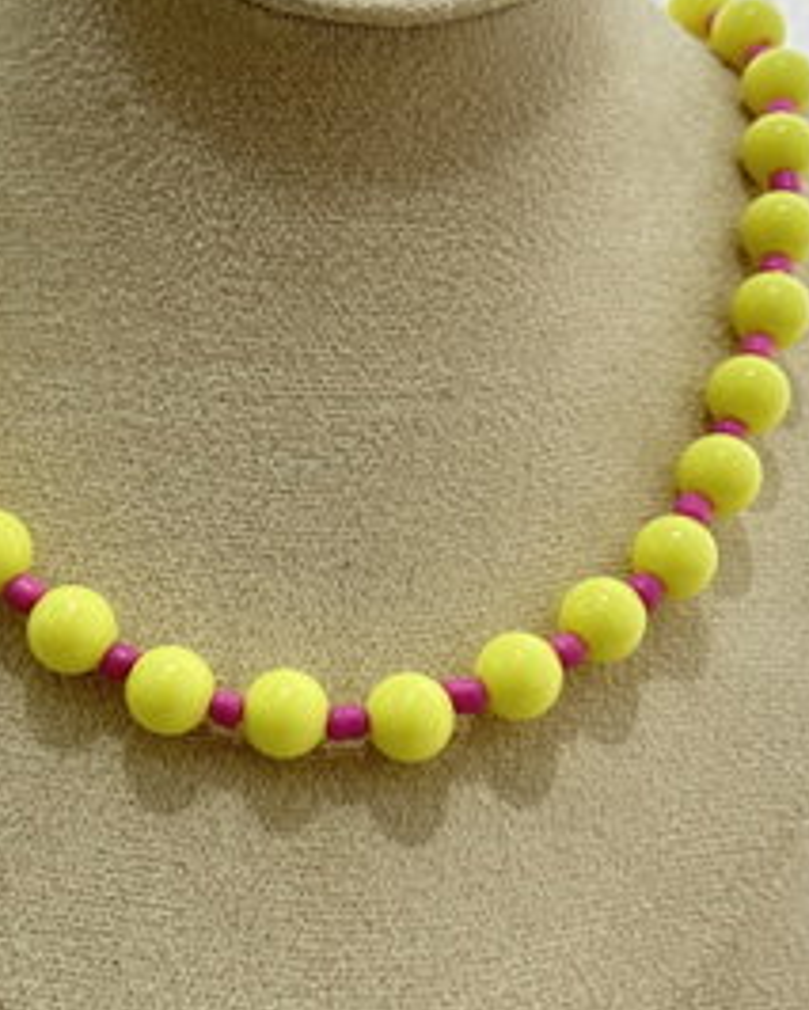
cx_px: 304
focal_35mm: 94
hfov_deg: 16.4
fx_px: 2812
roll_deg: -0.4
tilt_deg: -9.4
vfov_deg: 20.4
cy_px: 480
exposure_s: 1/50
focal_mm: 6.76
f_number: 1.78
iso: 50
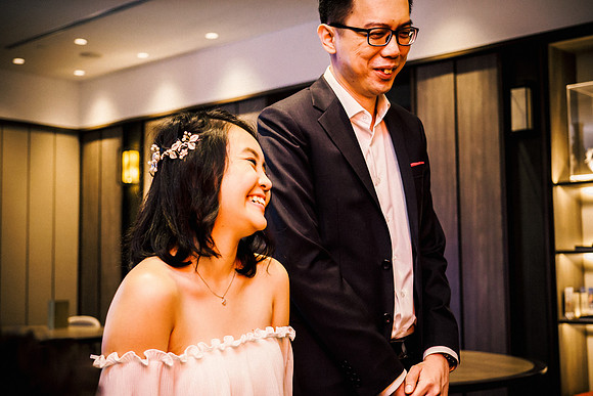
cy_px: 198
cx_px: 296
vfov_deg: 25.5
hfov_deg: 37.5
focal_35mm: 53
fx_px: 874
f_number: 2
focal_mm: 25
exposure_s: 1/125
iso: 800
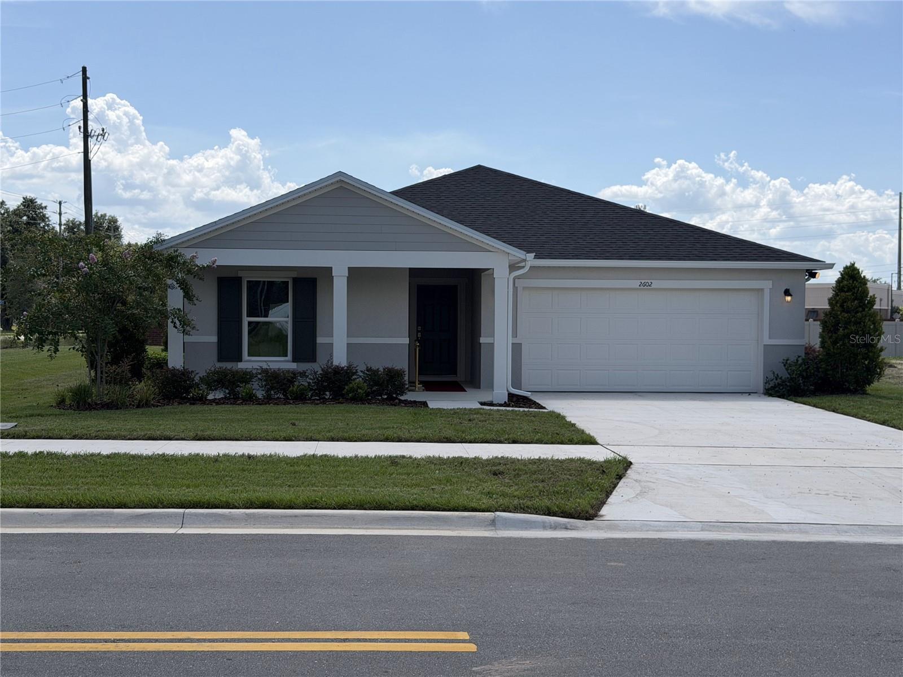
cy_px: 338
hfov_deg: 39.7
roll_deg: -0.3
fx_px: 1252
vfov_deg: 30.3
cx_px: 452
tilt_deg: -0.8
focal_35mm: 48
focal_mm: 6.76
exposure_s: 1/6024
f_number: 1.78
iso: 64
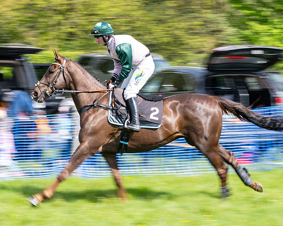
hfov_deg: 13.0
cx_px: 120
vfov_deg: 10.4
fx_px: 1241
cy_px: 108
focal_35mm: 148
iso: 100
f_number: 8
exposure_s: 1/80
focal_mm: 98
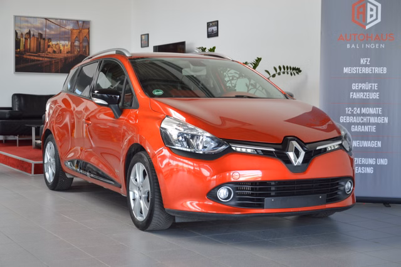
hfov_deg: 31.9
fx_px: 701
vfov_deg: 21.5
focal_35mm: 63
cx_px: 200
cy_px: 134
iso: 400
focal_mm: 42
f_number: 4.8
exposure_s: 1/80
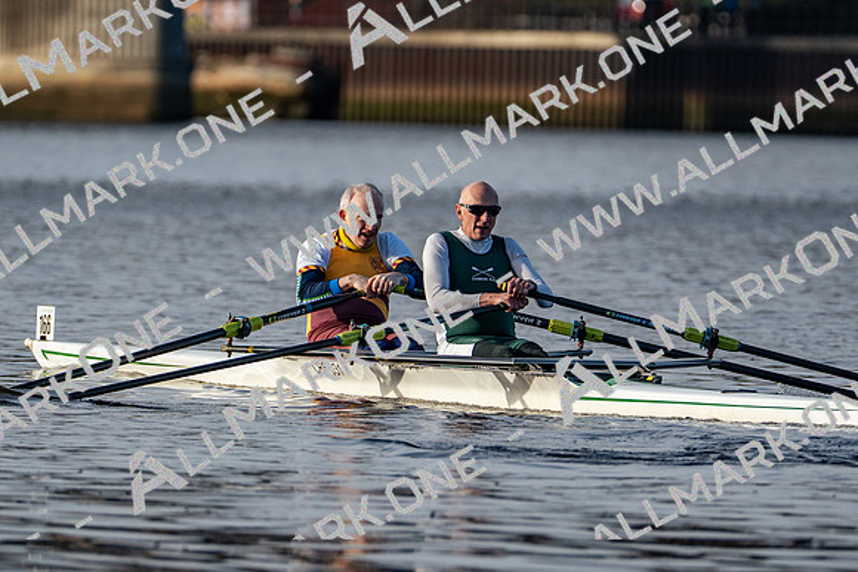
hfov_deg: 3.3
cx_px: 429
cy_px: 286
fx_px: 14684
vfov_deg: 2.2
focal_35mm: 616
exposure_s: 1/2000
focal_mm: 411
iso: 640
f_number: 6.3
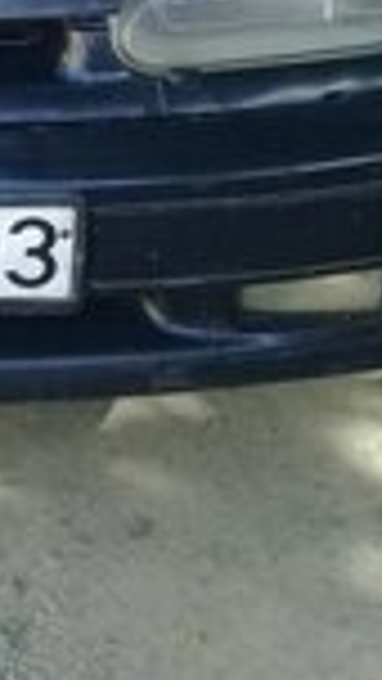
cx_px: -252
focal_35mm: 111
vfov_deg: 17.8
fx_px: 1998
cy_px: -257
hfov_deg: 10.4
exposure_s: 1/161
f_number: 2.2
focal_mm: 3.3
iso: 50
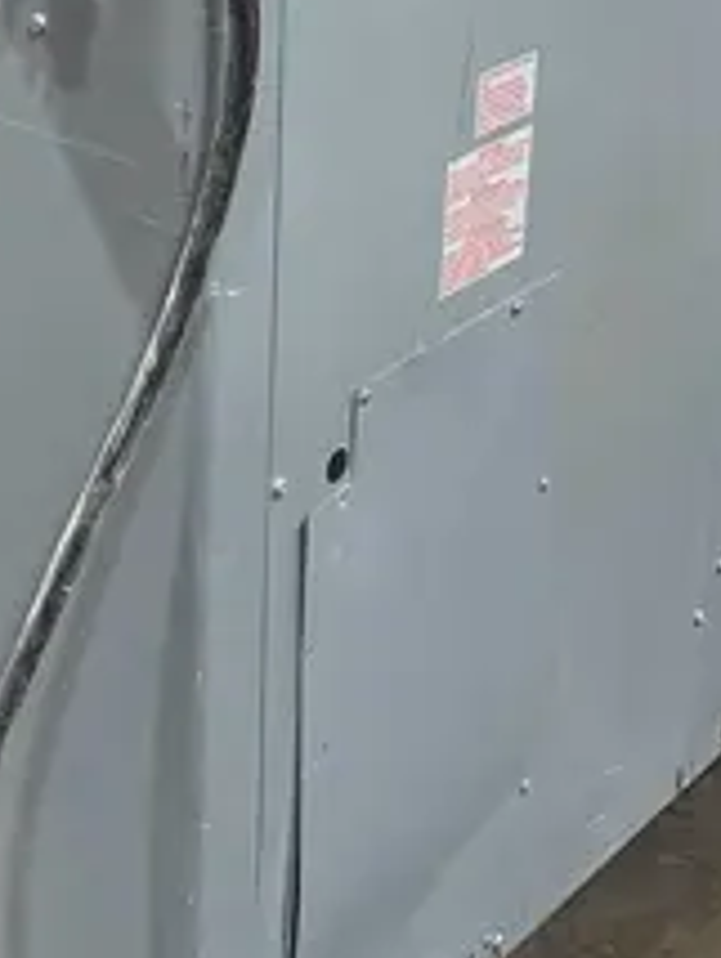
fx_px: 2467
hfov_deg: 16.6
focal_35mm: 89
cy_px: 20
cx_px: 188
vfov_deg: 21.3
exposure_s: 1/60
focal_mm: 4.2
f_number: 1.6
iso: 160
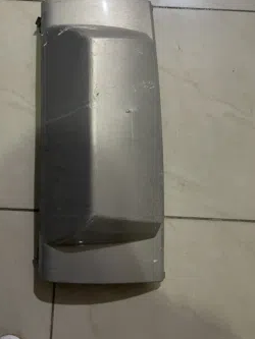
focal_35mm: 30
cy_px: 137
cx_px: 108
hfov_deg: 46.7
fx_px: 294
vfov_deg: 59.5
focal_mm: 5.1
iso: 500
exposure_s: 1/42
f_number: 1.6
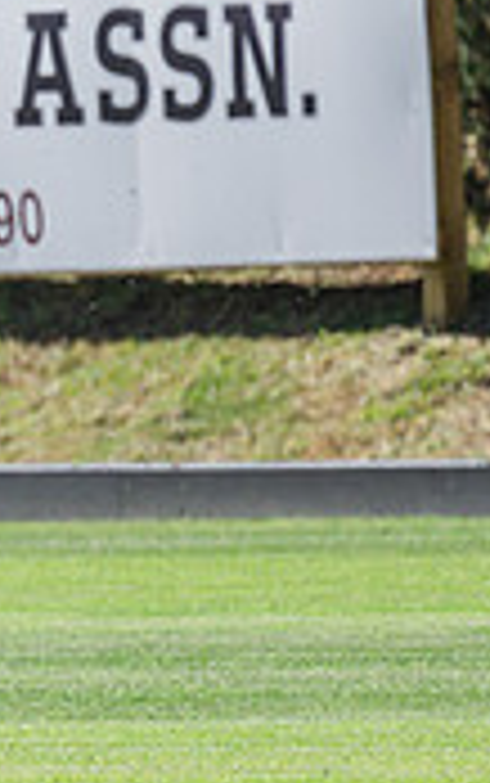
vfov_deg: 0.9
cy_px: 457
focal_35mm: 2467
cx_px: -1313
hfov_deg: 0.5
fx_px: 52624
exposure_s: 1/1250
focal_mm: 400
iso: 320
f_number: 5.6
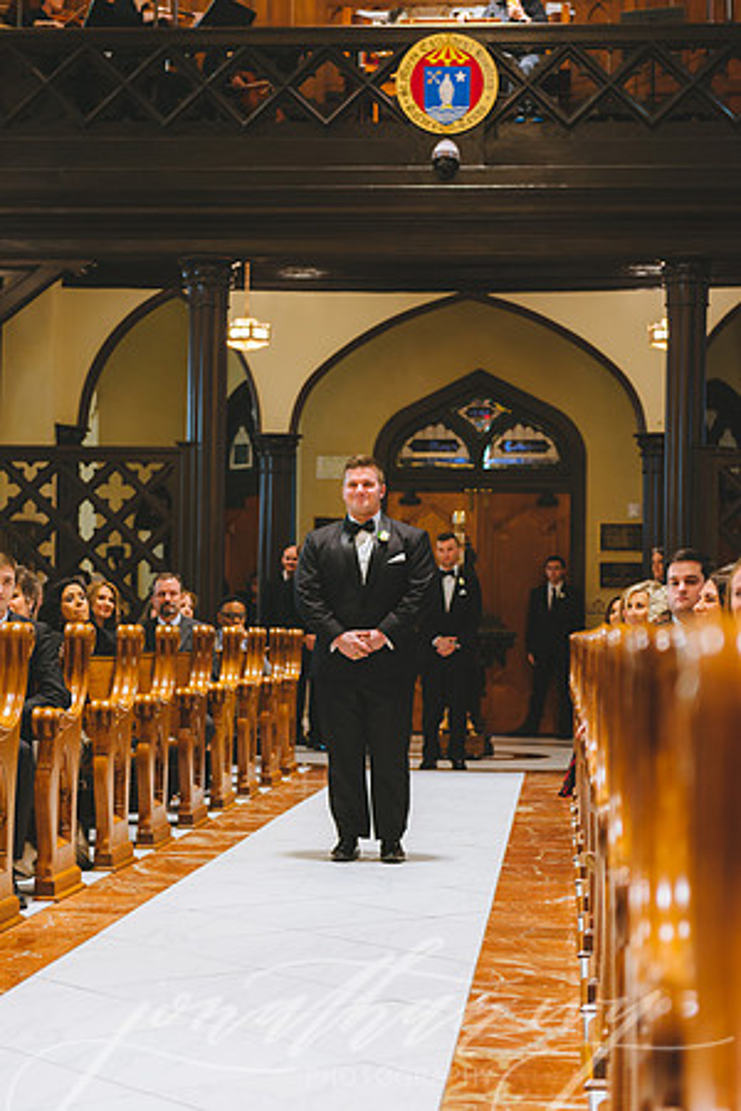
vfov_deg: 28.8
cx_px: 370
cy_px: 556
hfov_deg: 19.5
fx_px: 2161
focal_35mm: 70
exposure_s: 1/125
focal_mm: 70
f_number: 3.5
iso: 2500
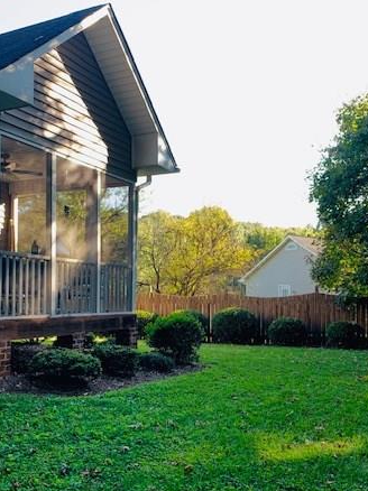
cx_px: 159
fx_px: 539
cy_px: 286
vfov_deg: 48.8
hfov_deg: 37.6
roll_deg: +0.5
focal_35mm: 38
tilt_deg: +2.6
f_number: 1.8
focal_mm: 4.25
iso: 32
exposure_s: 1/122
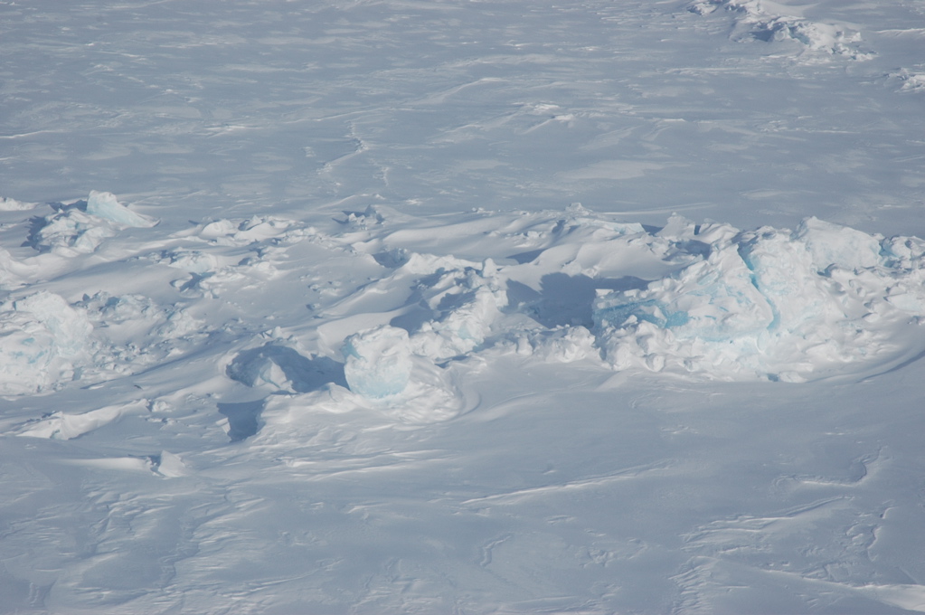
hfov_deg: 20.9
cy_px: 308
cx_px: 462
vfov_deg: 14.0
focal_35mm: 98
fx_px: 2503
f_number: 11
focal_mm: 65
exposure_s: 1/500
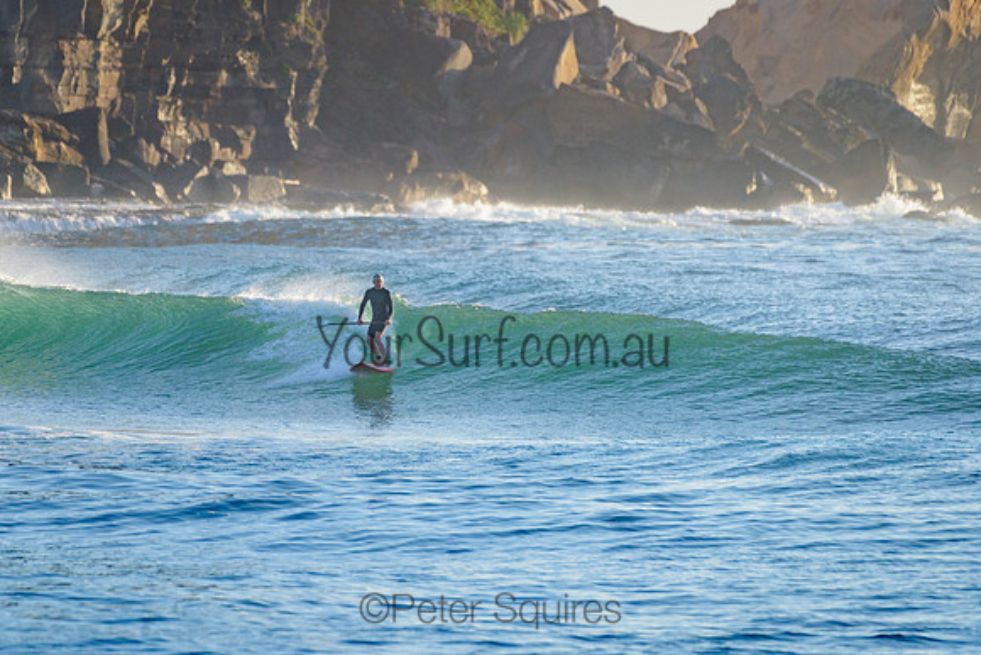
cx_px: 386
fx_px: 16701
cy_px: 273
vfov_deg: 2.2
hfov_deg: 3.4
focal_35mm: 613
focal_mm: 500
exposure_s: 1/2000
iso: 400
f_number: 5.6
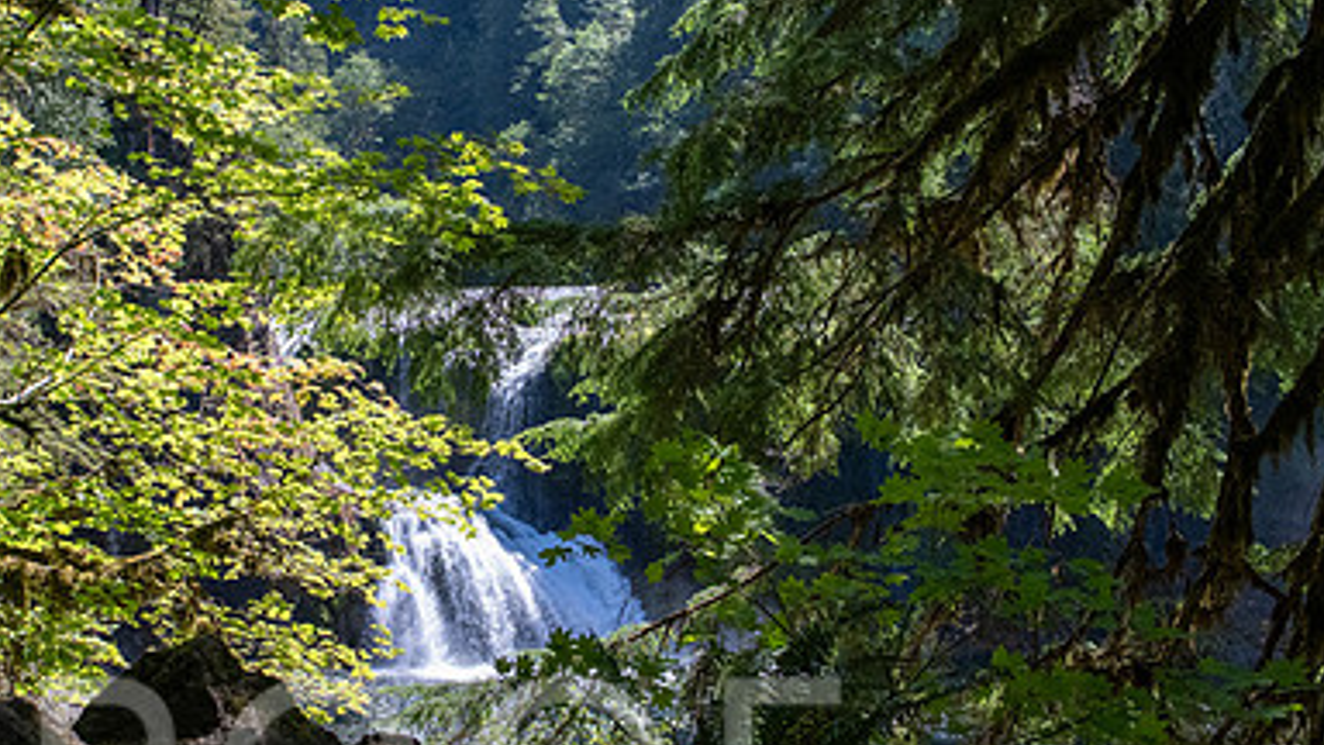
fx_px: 2001
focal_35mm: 57
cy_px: 383
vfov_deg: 21.1
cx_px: 348
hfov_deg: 35.9
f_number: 4.5
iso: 1250
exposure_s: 1/4000
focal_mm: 24
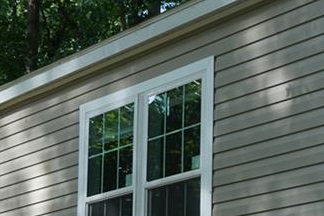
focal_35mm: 120
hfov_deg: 17.0
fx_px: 1080
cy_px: 244
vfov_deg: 11.2
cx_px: 78
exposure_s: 1/125
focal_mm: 38
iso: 125
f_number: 6.3
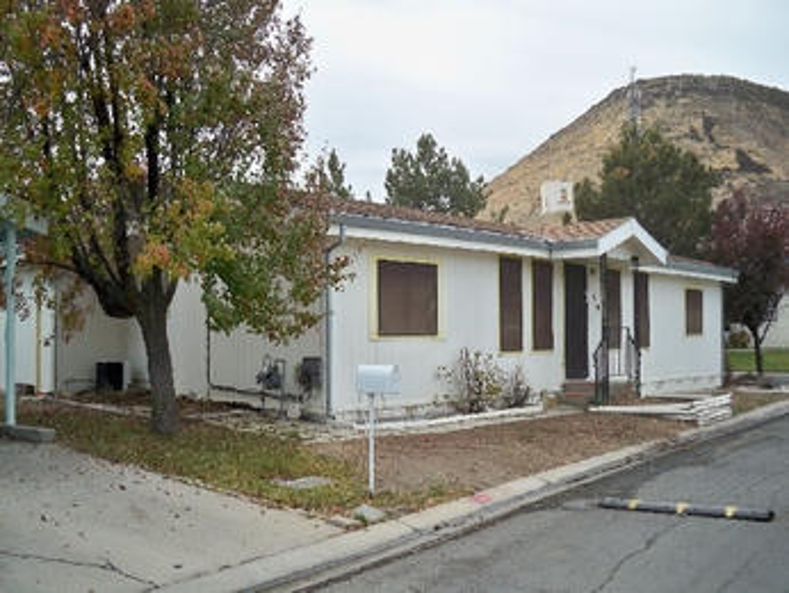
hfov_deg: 52.6
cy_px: 296
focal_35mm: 35
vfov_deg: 40.7
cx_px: 394
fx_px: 798
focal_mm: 6.3
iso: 64
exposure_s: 1/320
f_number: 3.1
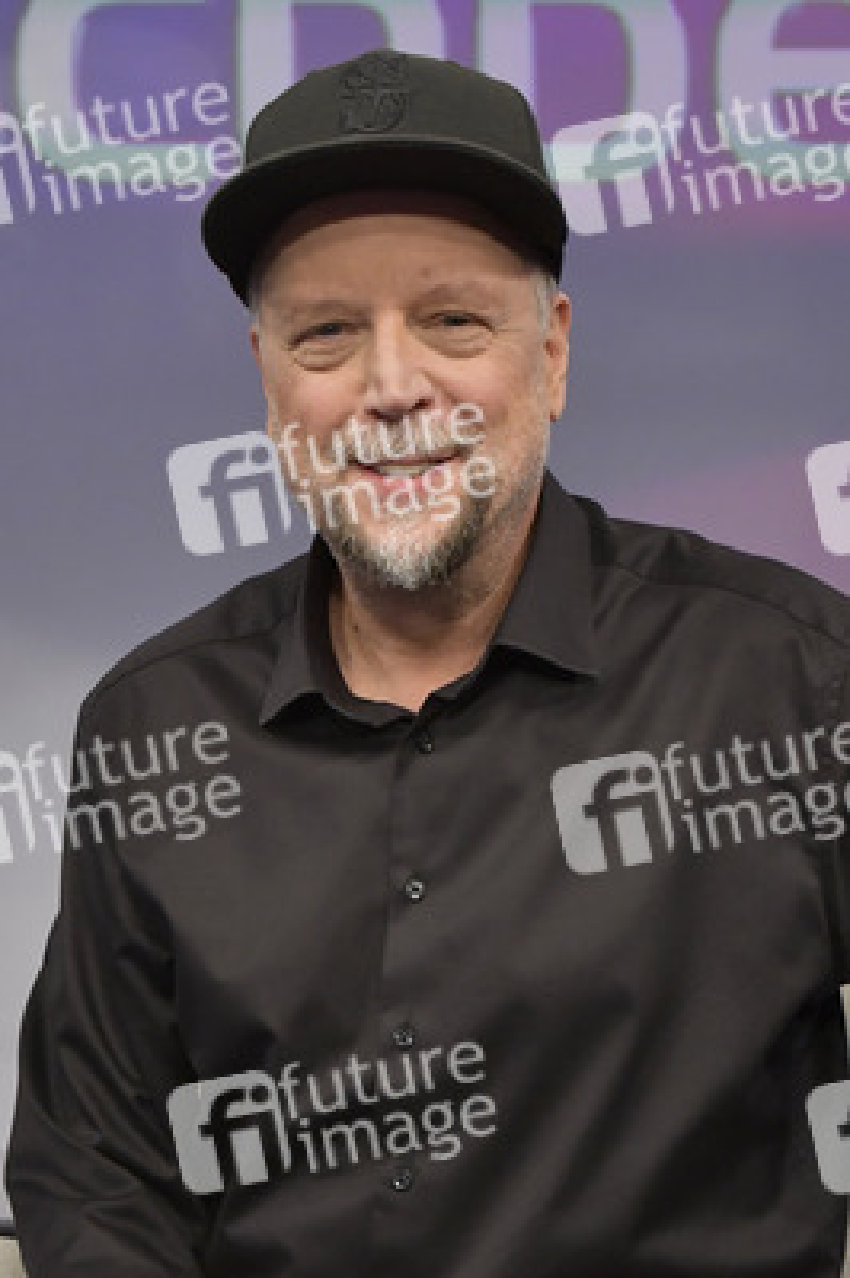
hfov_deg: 38.8
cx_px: 425
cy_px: 639
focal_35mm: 34
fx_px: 1206
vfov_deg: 55.8
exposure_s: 1/200
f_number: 6.3
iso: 2500
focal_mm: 34
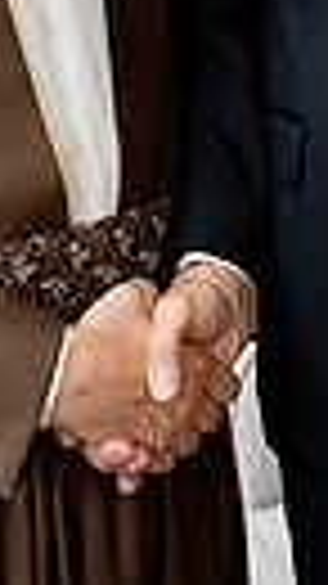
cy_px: -281
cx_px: 108
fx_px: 2462
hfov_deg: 7.6
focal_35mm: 159
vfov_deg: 12.9
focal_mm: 34
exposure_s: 1/160
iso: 6400
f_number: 9
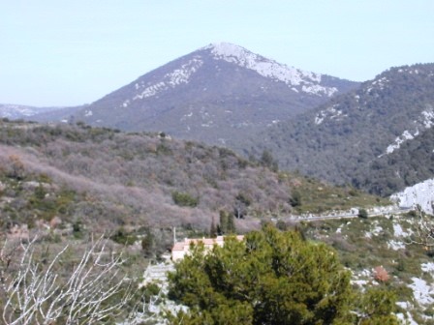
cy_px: 162
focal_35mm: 87
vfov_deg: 17.0
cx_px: 217
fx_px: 1091
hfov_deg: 22.5
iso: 100
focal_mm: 18.4
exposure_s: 1/94.8
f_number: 11.6
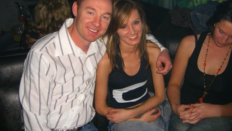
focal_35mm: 42
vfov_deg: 28.3
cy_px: 49
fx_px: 258
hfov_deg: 48.3
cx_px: 116
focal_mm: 7.9
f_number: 2.8
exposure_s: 1/60
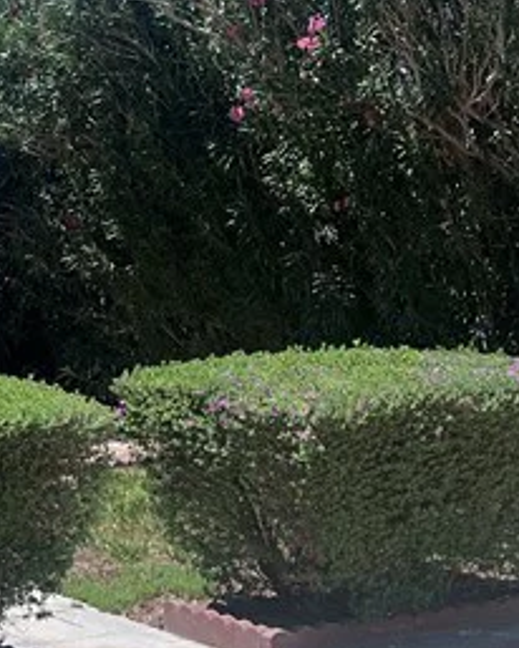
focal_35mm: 101
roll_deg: +0.8
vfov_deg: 19.0
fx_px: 1937
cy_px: 270
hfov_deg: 15.2
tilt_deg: -2.1
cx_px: 106
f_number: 1.5
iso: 50
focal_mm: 5.7
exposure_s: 1/4115
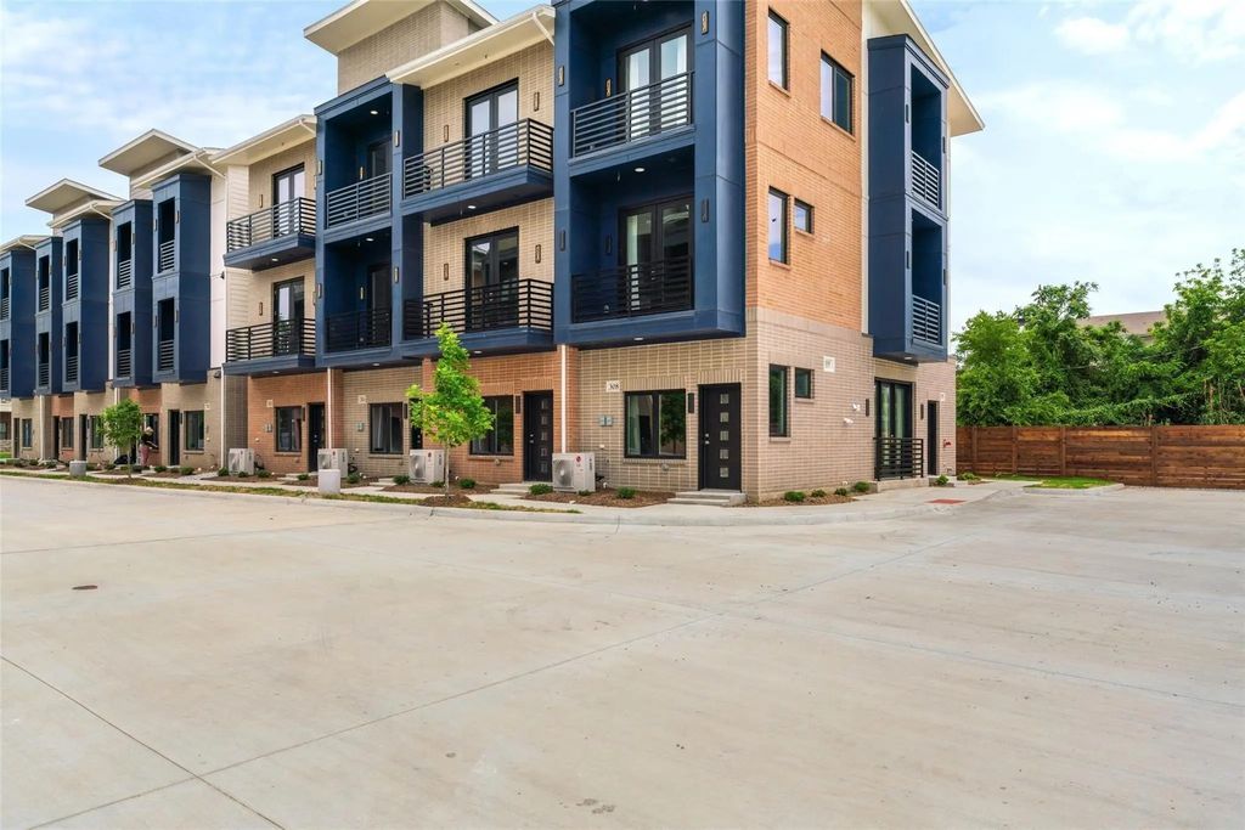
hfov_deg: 76.6
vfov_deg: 55.5
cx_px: 622
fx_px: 789
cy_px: 415
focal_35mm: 23
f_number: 9
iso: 400
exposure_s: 1/1250
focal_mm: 22.8
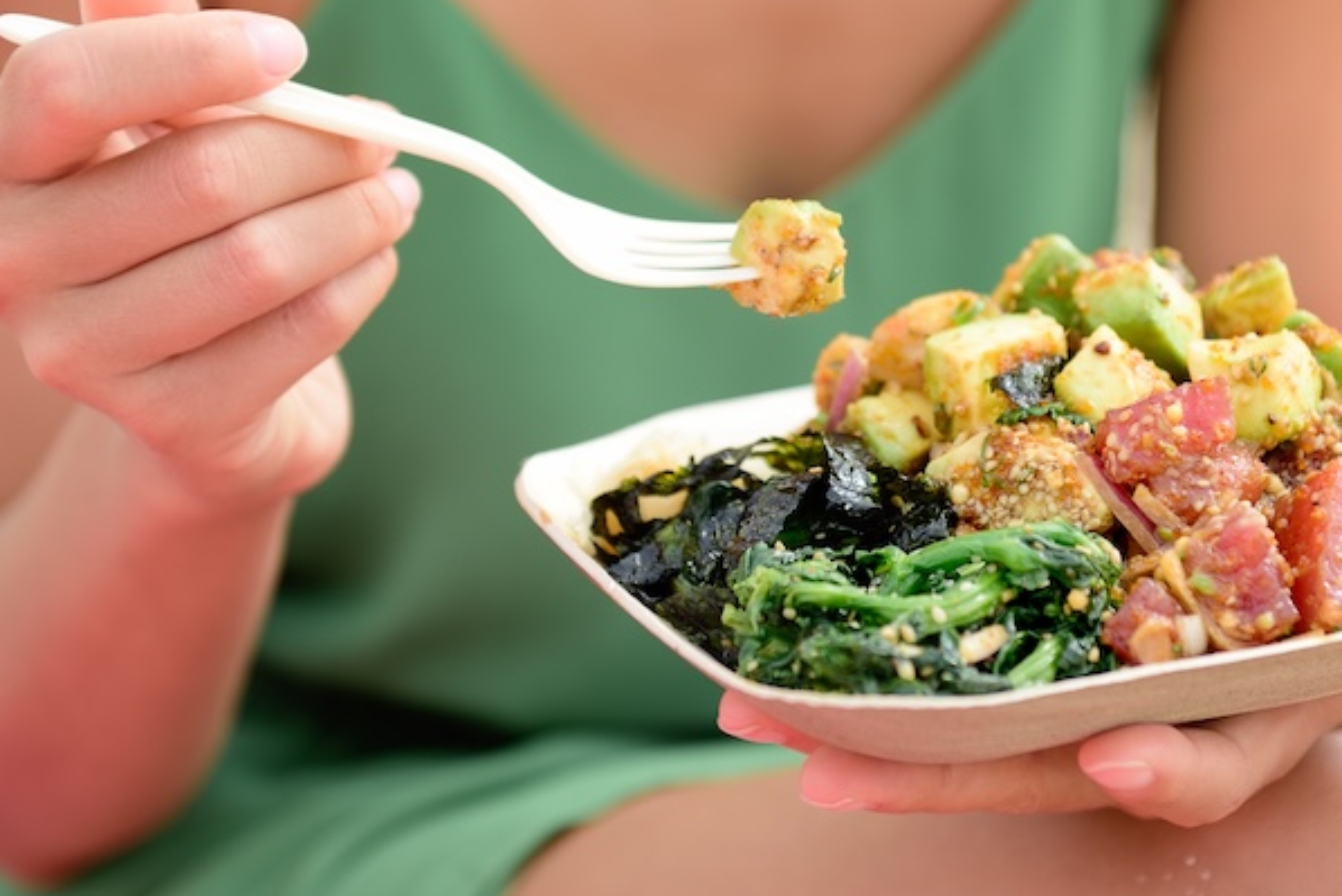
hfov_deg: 22.1
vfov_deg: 14.8
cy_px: 311
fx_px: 3430
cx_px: 884
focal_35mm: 92
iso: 100
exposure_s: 1/800
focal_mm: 55
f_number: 3.2
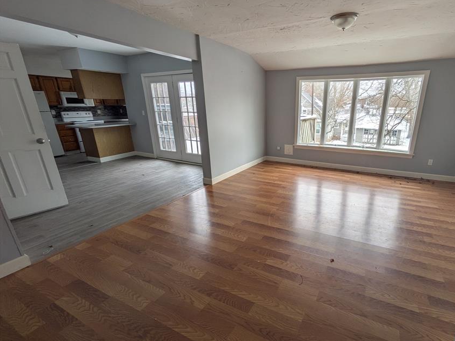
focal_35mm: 17
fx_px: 224
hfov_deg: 89.7
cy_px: 176
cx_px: 275
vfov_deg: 74.7
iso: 49
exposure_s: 1/301
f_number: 2.2
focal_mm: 1.83
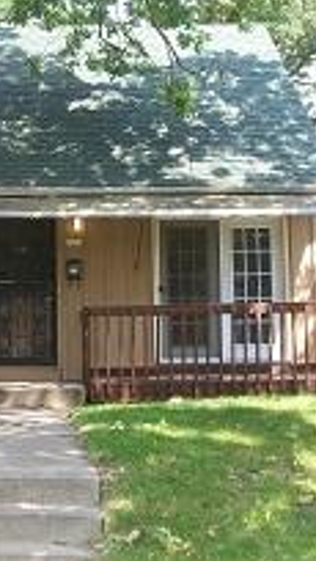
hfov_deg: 17.6
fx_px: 996
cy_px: 210
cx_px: -5
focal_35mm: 67
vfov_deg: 31.3
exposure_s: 1/160
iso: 64
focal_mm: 6
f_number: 2.7
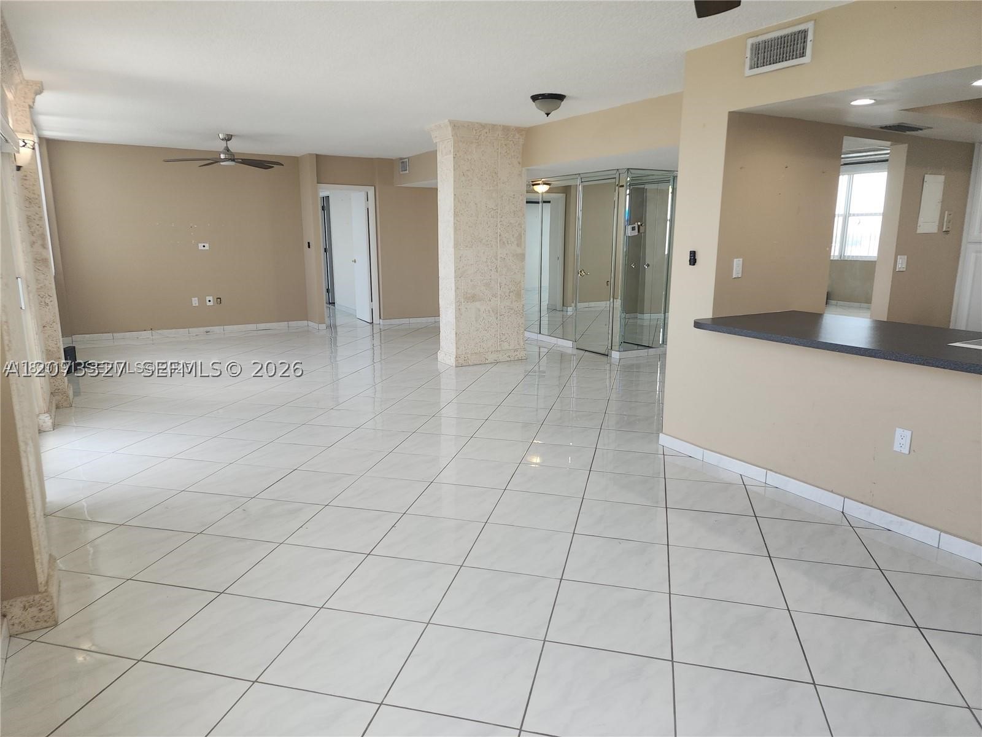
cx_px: 491
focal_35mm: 23
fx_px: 652
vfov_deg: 58.9
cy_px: 368
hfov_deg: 73.9
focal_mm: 6.4
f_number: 1.8
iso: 25
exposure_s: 1/60
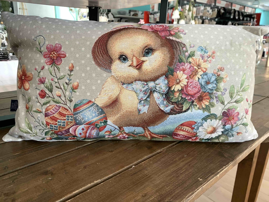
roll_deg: -1.6
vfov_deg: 53.1
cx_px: 134
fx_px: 202
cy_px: 101
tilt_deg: -15.8
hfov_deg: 67.3
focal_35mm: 26
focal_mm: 4.25
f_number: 1.8
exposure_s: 1/60
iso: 200
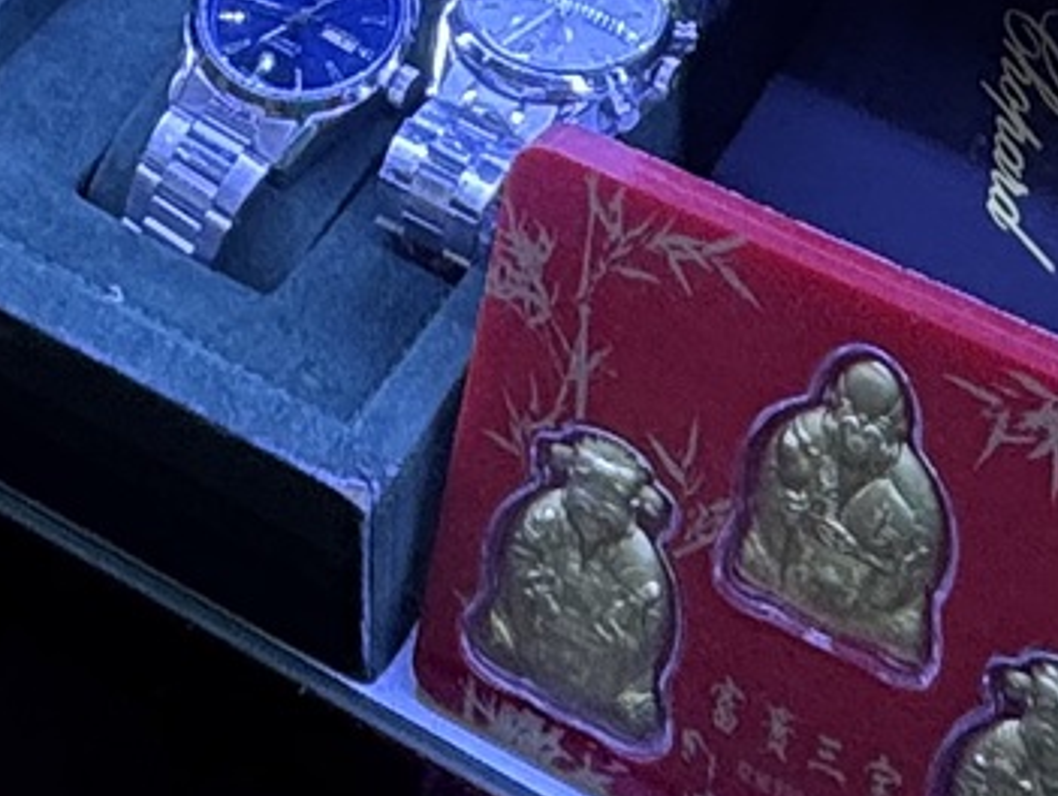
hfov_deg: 19.2
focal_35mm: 102
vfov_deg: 11.4
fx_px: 3121
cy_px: -1263
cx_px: 663
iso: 64
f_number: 2.2
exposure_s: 1/100
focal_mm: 2.22
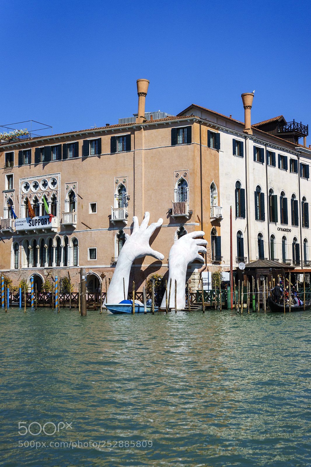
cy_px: 234
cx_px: 156
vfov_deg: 38.2
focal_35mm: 52
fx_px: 674
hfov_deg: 26.0
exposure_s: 1/3200
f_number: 7.1
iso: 400
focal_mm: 52
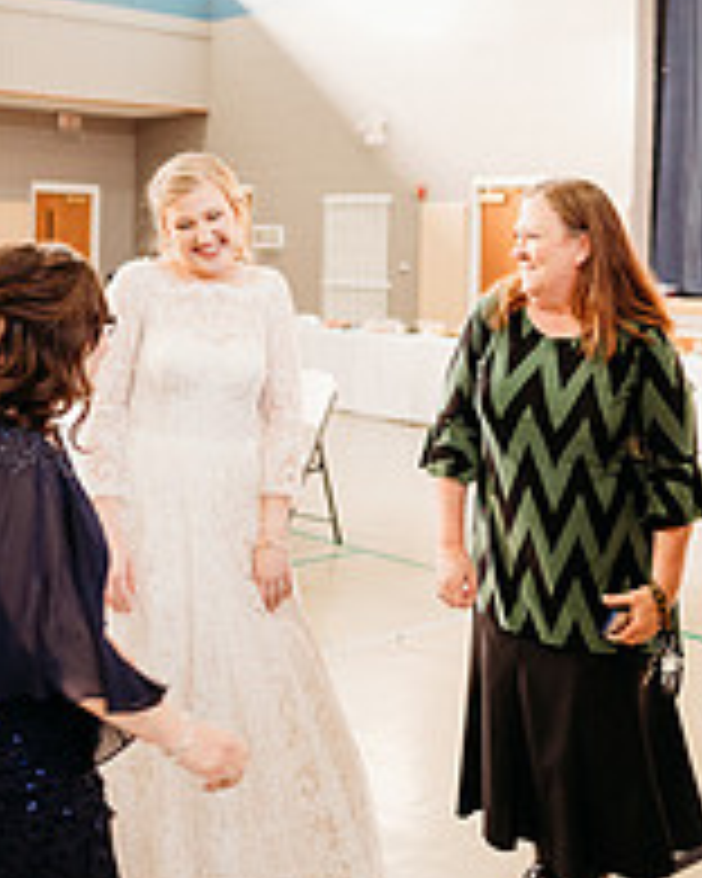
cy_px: 266
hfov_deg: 29.1
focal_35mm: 52
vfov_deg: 35.5
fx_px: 1350
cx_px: 342
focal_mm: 24
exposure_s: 1/125
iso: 1250
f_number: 2
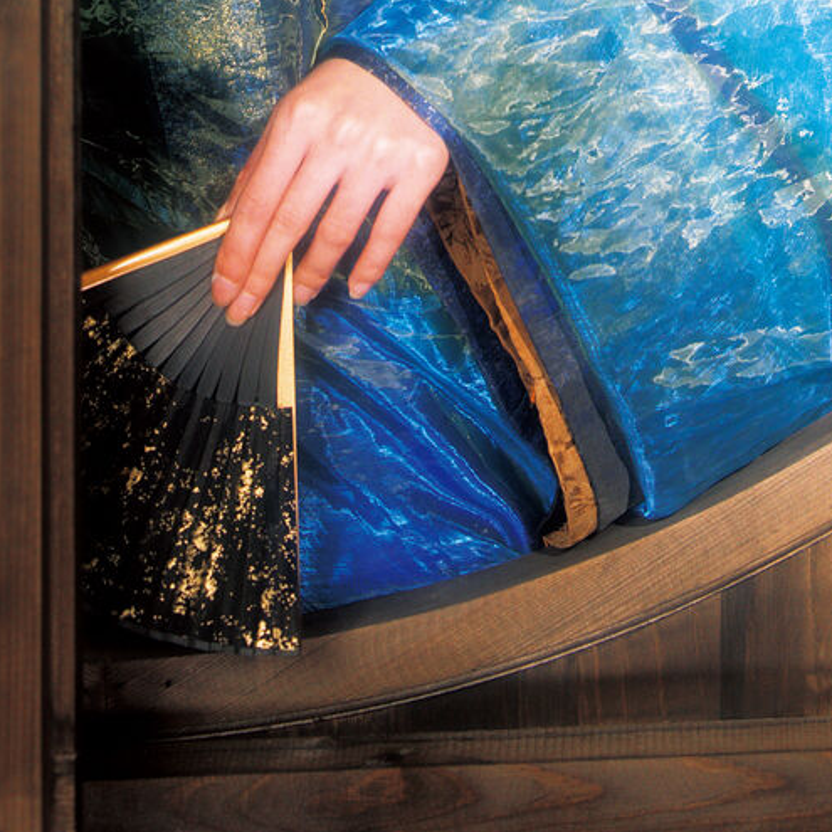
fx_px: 7641
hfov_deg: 6.2
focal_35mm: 281
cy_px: -670
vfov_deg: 6.1
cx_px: 615
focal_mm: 92
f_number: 3.2
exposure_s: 1/125
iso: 640
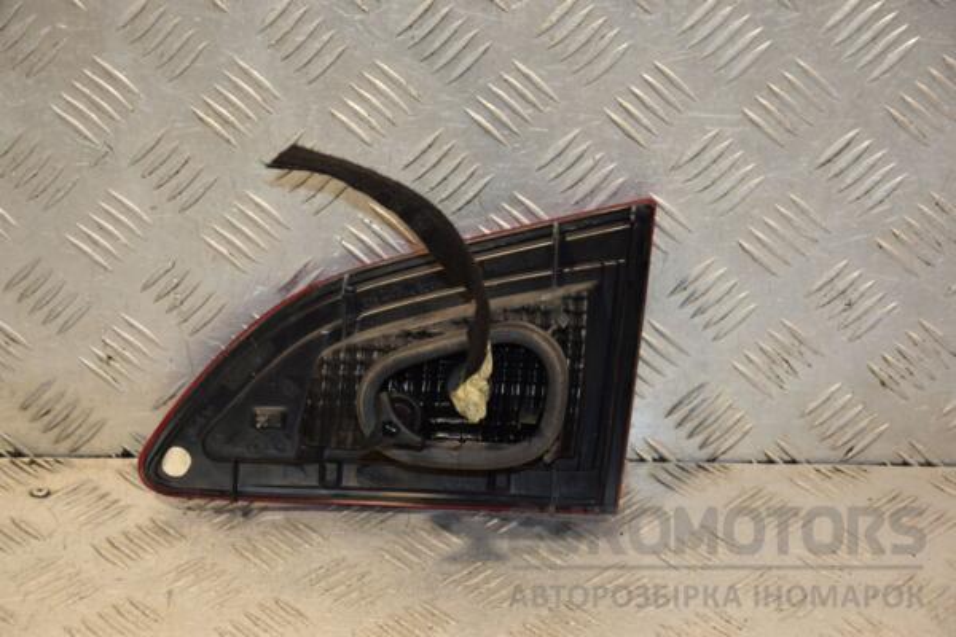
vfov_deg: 13.8
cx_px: 478
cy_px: 318
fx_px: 2629
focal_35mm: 99
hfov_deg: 20.6
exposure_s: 1/160
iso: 800
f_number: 5.3
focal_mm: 66
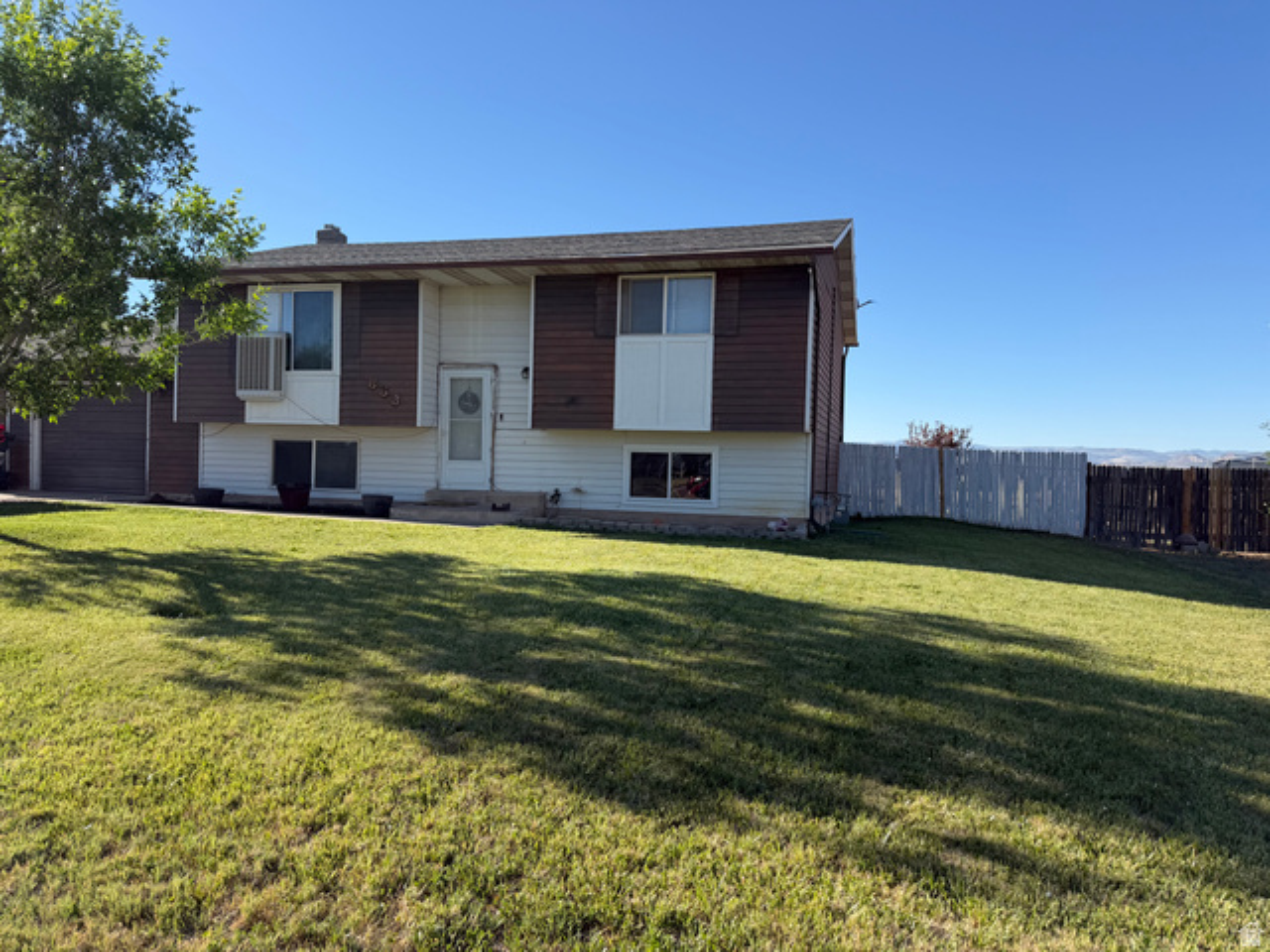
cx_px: 635
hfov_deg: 71.6
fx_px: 881
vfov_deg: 56.8
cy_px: 476
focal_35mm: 24
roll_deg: -1.8
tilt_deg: -2.1
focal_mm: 6.76
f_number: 1.78
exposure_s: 1/2703
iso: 80
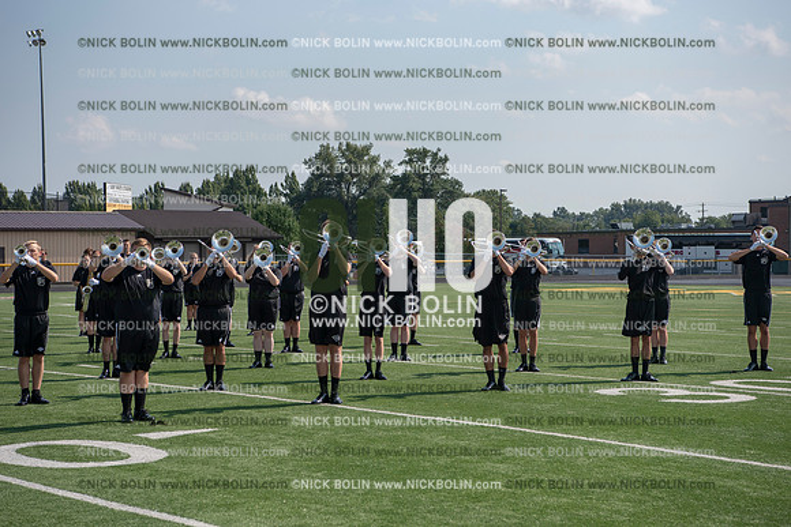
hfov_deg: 28.8
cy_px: 264
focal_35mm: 70
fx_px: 1538
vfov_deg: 19.5
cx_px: 396
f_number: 5.6
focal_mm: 70
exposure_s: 1/2000
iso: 200
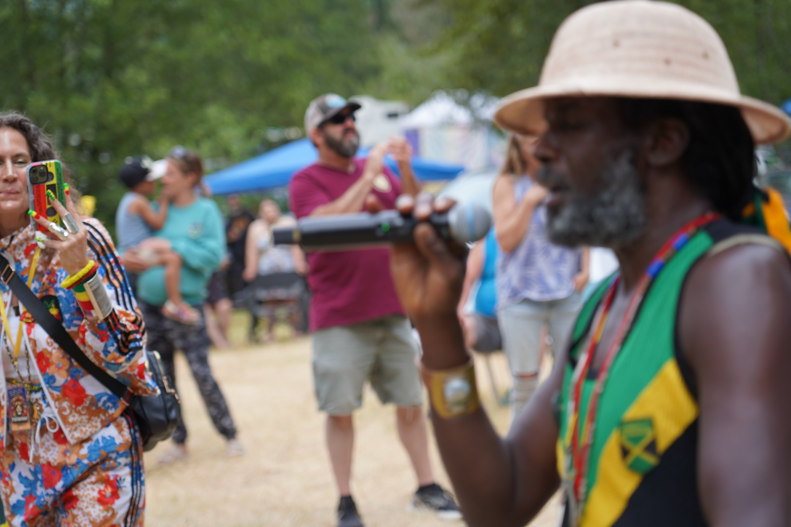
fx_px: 2307
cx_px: 396
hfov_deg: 19.5
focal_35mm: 105
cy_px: 264
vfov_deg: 13.0
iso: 200
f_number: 4
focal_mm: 105
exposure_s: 1/160
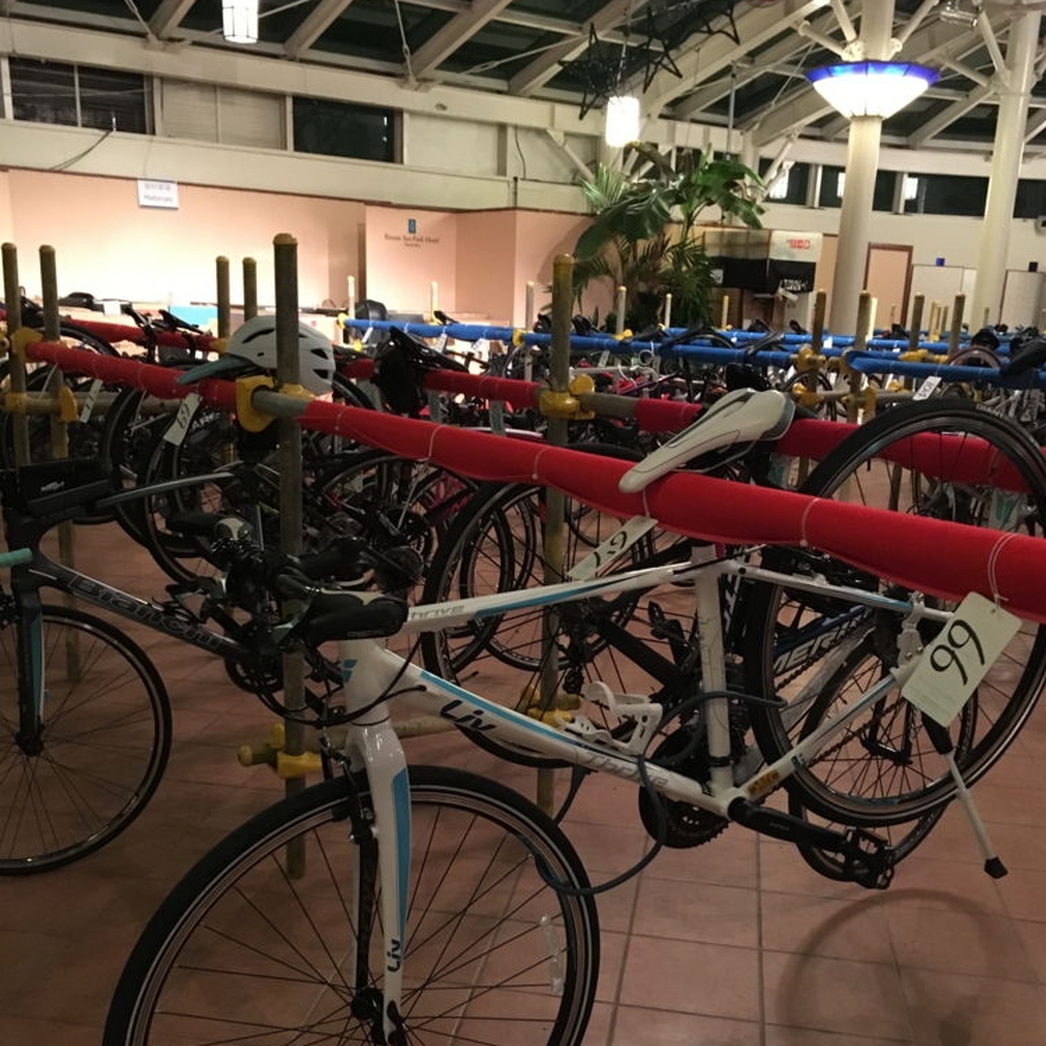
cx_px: 534
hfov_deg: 47.2
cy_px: 675
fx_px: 1197
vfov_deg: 46.7
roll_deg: -1.5
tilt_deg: -16.5
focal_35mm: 35
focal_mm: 4.15
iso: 250
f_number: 2.2
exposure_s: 1/15
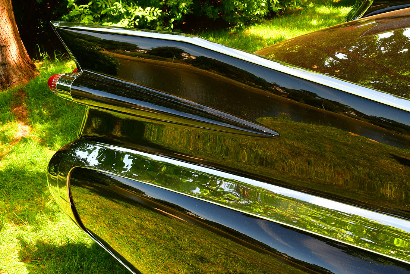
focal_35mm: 42
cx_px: 205
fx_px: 478
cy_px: 137
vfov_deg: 31.9
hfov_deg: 46.4
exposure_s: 1/50
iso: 640
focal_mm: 28
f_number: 16
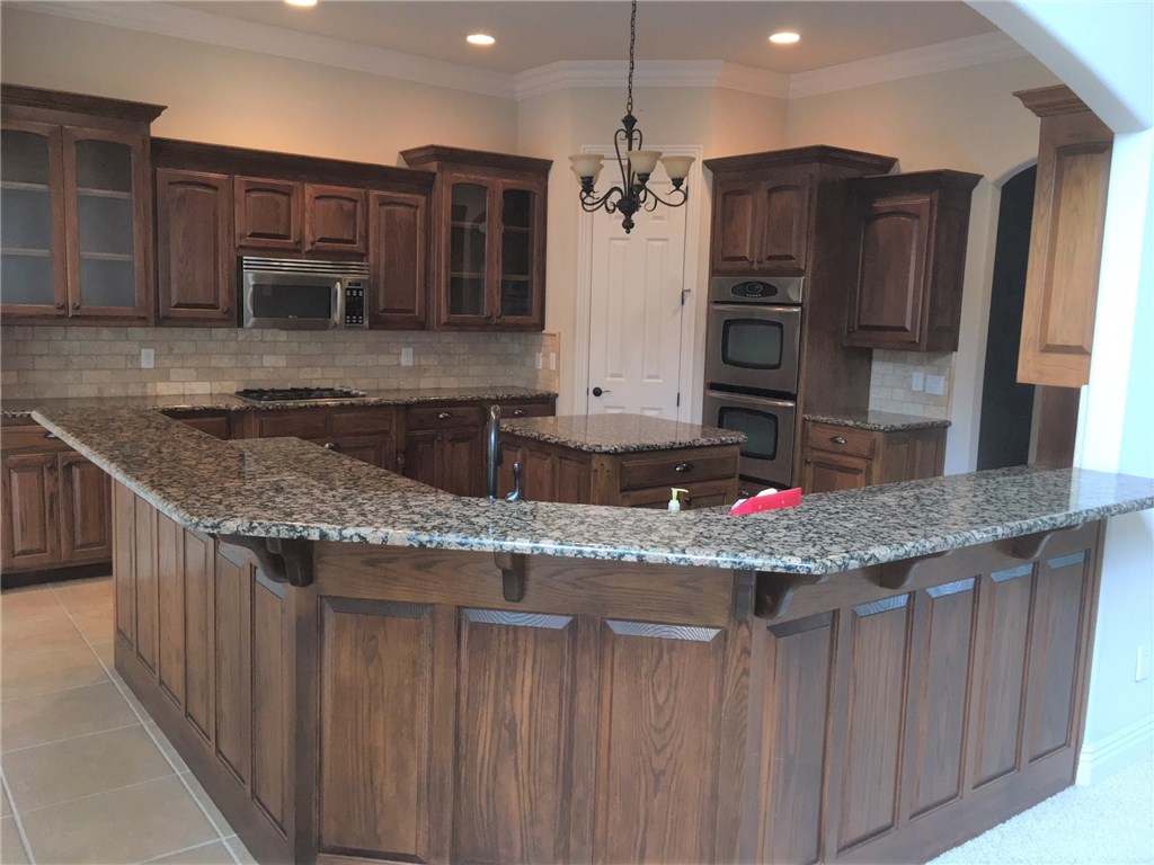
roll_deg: -2.1
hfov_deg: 61.7
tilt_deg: -7.6
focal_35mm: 29
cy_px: 432
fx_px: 967
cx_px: 577
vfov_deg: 48.2
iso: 100
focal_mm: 4.15
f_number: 2.2
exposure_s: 1/30
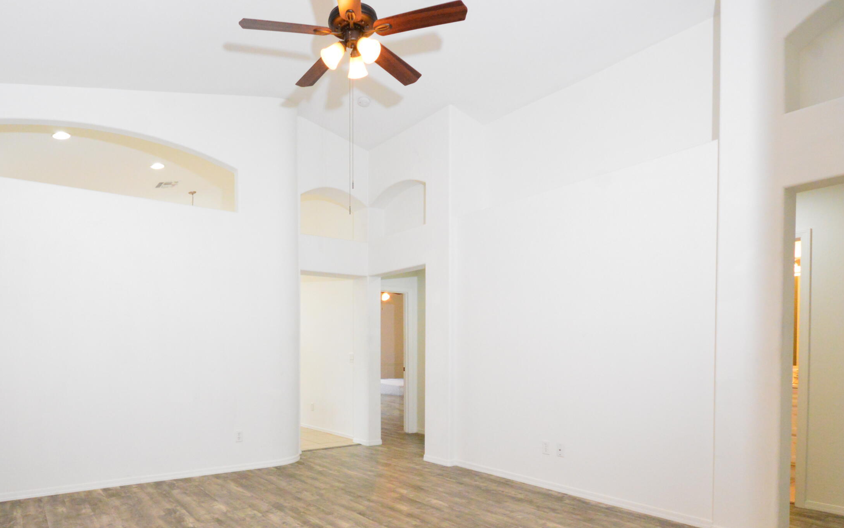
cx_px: 336
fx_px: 483
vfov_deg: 55.7
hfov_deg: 81.3
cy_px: 364
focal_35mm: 21
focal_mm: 10
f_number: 8
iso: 2800
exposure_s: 1/100
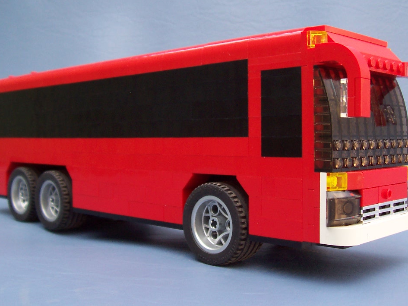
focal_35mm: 47
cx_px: 215
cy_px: 148
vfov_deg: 30.9
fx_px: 554
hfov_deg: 40.4
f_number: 2.8
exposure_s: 1/180
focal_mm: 5.6
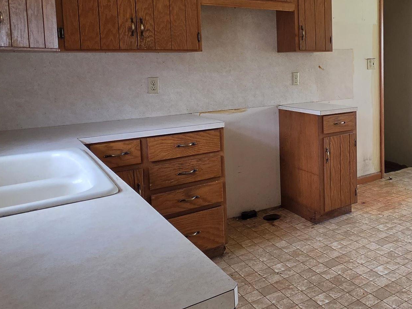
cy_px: 99
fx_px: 381
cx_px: 350
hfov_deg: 51.8
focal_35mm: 32
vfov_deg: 43.4
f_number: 1.9
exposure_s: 1/120
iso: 160
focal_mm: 2.2
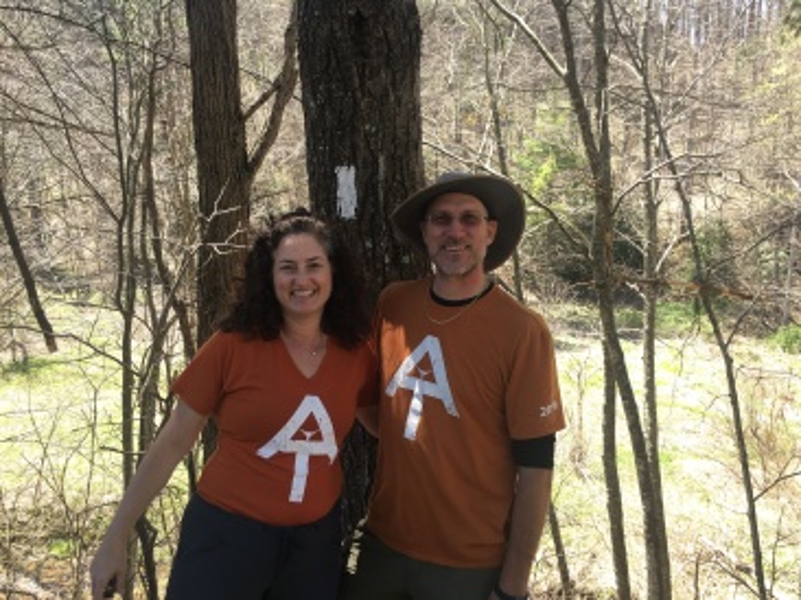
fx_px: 671
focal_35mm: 29
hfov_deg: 61.7
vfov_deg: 48.2
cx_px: 400
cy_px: 300
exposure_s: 1/125
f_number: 2.2
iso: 25
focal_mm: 4.15
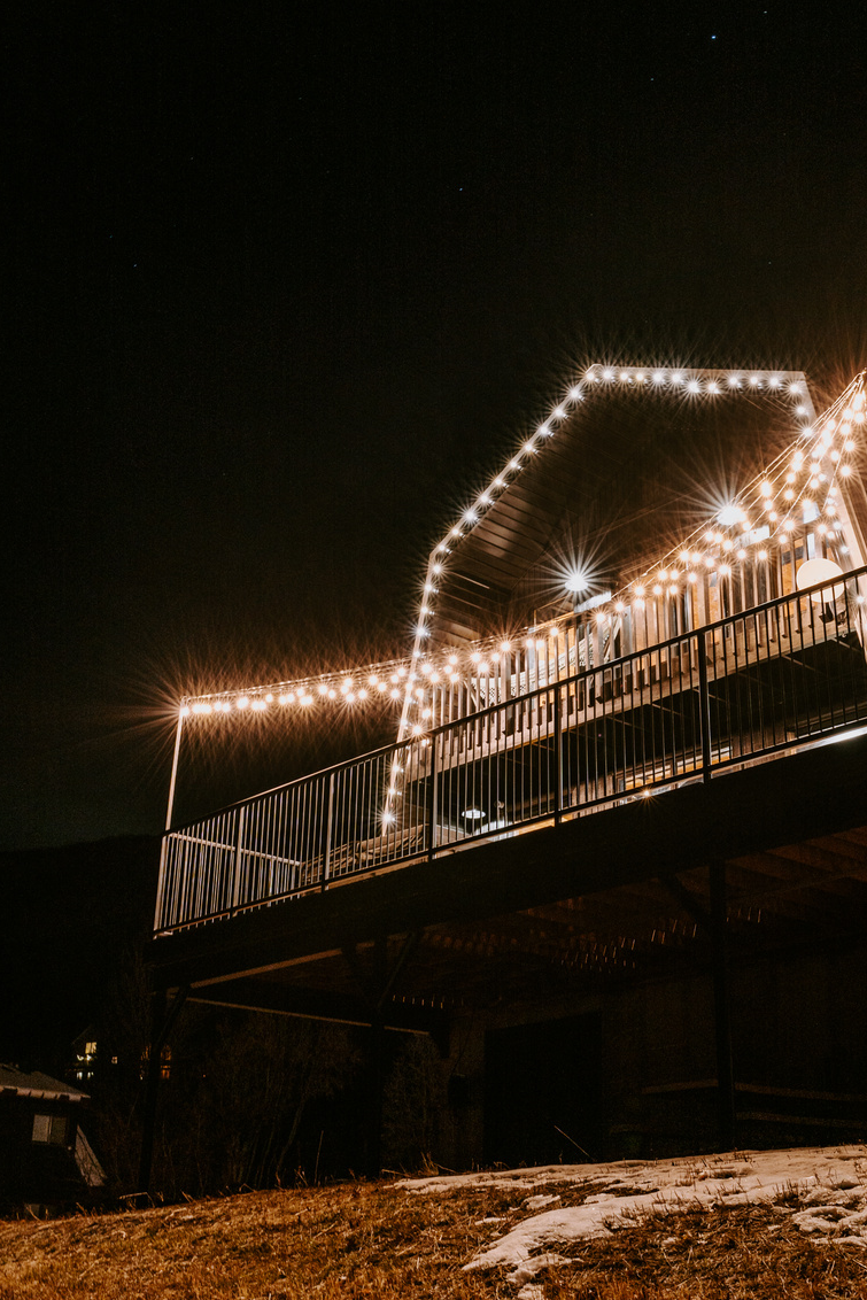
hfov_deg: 34.7
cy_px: 670
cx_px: 583
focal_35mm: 38
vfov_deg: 50.7
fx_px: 1372
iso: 200
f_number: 10
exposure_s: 4
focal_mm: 28
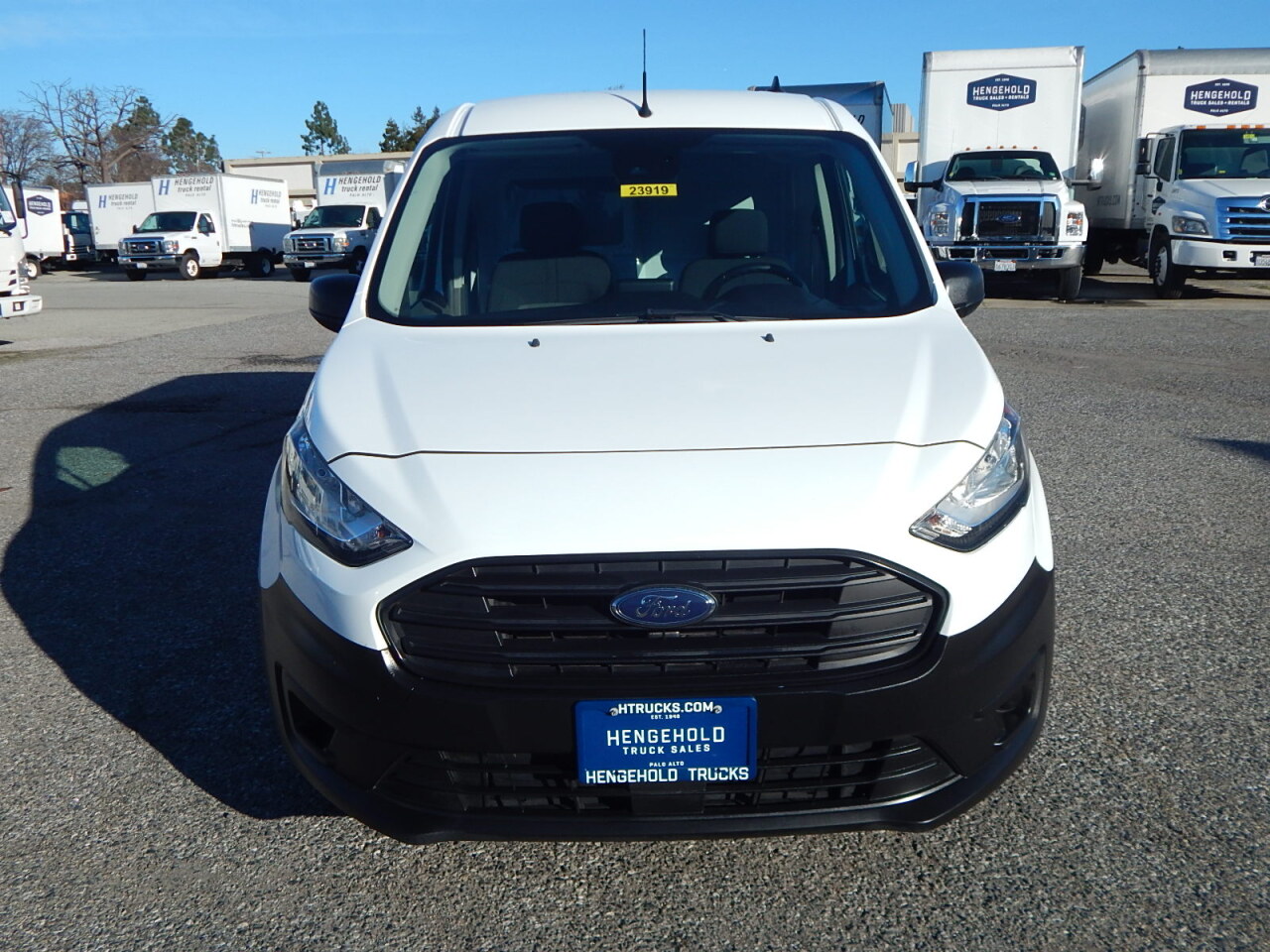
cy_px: 476
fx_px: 1027
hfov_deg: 63.4
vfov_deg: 49.7
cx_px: 635
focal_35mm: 28
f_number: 6.3
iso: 125
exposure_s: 1/800
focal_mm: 5.1
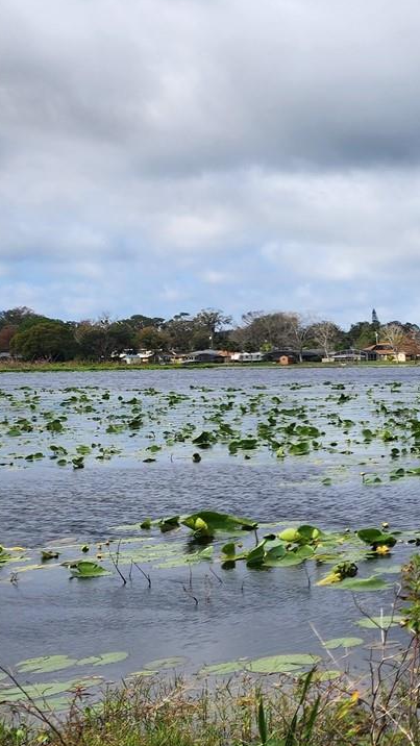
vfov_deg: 37.2
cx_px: 826
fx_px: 1108
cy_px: 397
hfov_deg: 16.6
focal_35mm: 56
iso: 12
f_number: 1.8
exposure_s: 1/1225
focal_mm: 6.4
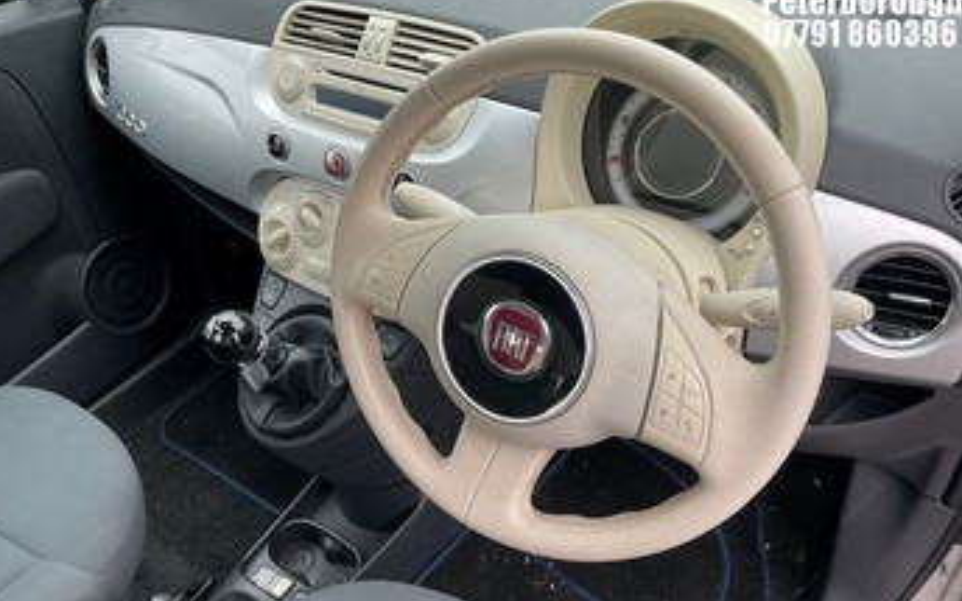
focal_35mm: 28
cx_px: 475
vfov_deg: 44.4
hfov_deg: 66.5
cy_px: 347
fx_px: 734
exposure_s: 1/121
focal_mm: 4.2
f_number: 1.6
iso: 100
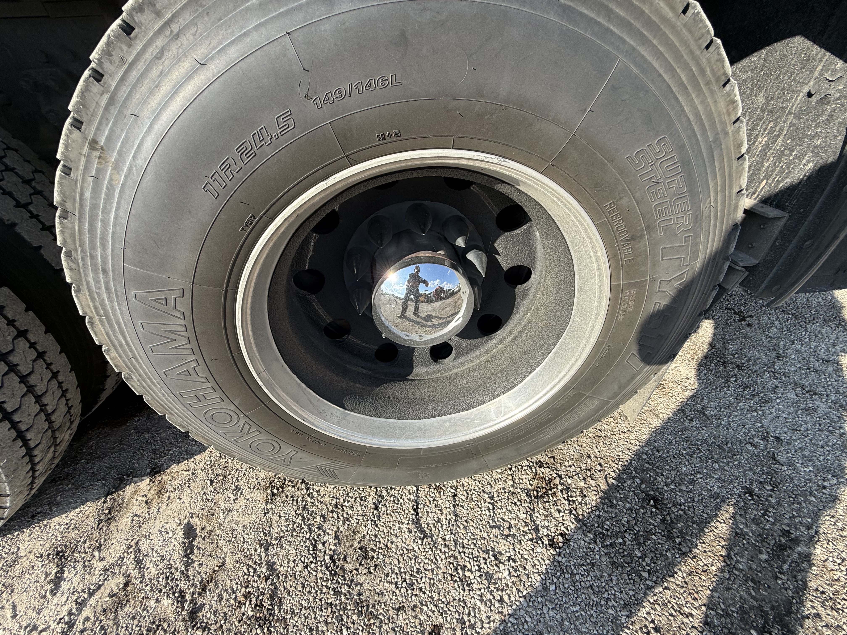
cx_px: 424
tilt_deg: -36.8
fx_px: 343
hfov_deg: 102.1
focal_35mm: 14
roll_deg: +3.4
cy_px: 318
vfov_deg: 85.7
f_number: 2.2
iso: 20
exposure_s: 1/388
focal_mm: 2.22
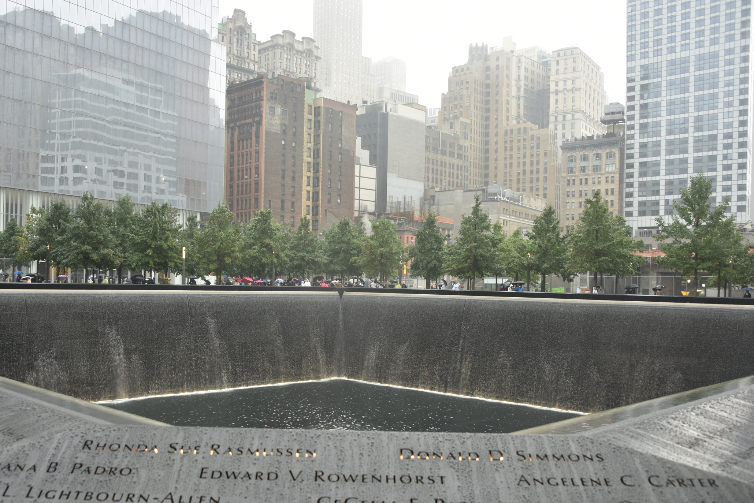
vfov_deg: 38.8
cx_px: 327
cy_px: 300
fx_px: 712
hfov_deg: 55.6
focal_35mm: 34
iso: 400
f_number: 6.3
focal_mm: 28
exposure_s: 1/100
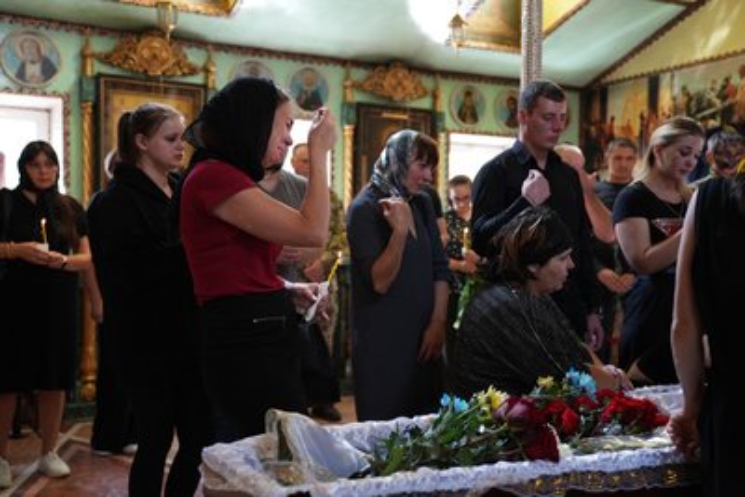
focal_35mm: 40
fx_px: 828
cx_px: 372
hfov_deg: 48.4
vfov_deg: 33.4
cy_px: 248
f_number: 2.8
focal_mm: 40
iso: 1250
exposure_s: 1/160
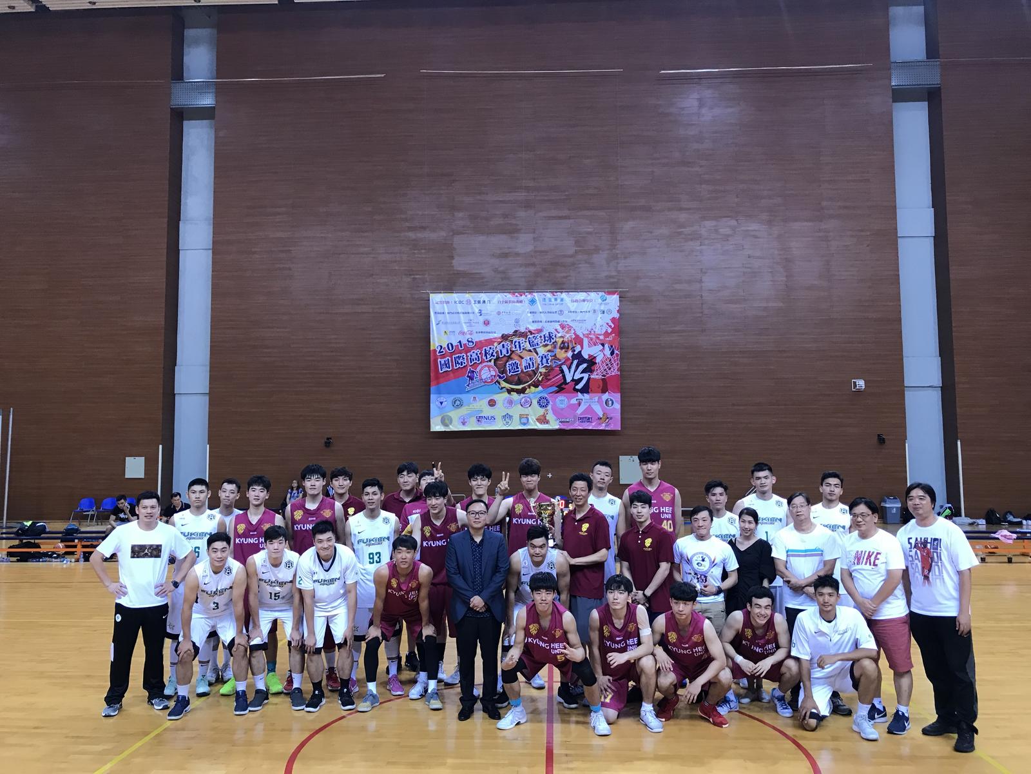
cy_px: 387
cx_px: 516
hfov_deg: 63.4
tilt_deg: +4.0
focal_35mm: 28
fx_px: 834
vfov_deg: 49.7
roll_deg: +1.1
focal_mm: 3.99
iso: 40
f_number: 1.8
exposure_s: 1/33
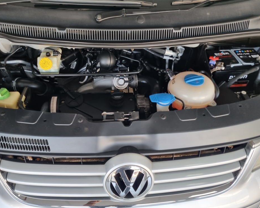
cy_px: 103
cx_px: 119
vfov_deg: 51.5
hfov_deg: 62.1
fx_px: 215
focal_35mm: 28
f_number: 1.8
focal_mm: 5.4
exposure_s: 1/100
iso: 200
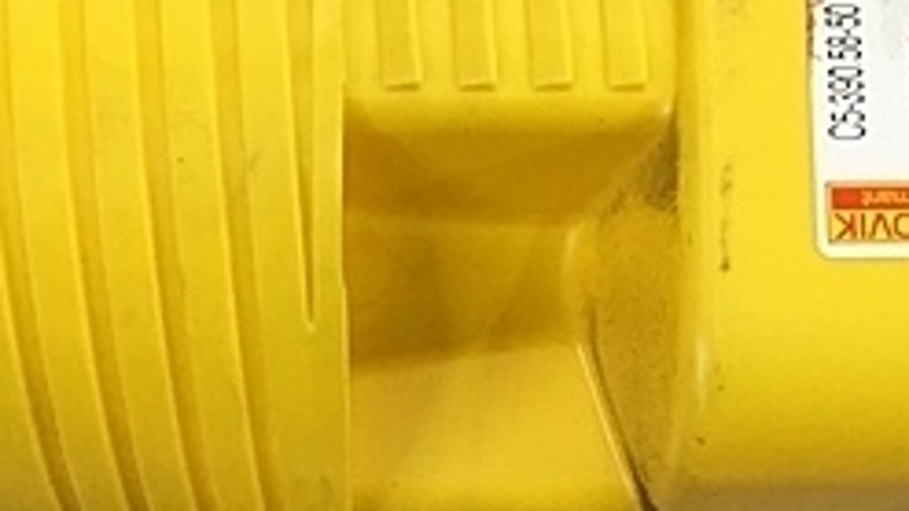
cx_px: 453
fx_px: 1977
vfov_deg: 14.3
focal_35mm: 82
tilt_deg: -81.4
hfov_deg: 25.9
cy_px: 588
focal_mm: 4.15
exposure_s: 1/30
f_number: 2.2
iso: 40
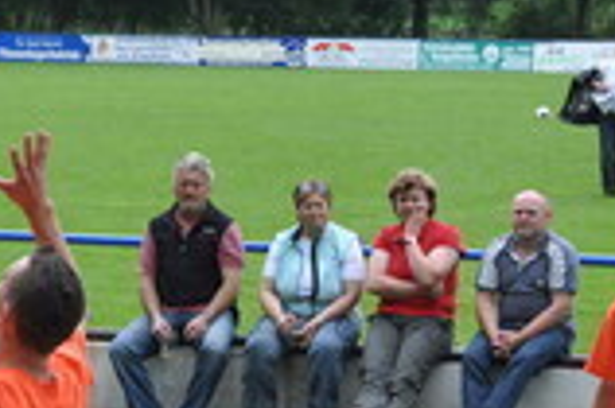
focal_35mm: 237
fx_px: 4044
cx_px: 187
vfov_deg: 5.8
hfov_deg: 8.7
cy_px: 315
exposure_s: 1/1000
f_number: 4.8
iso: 640
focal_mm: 50
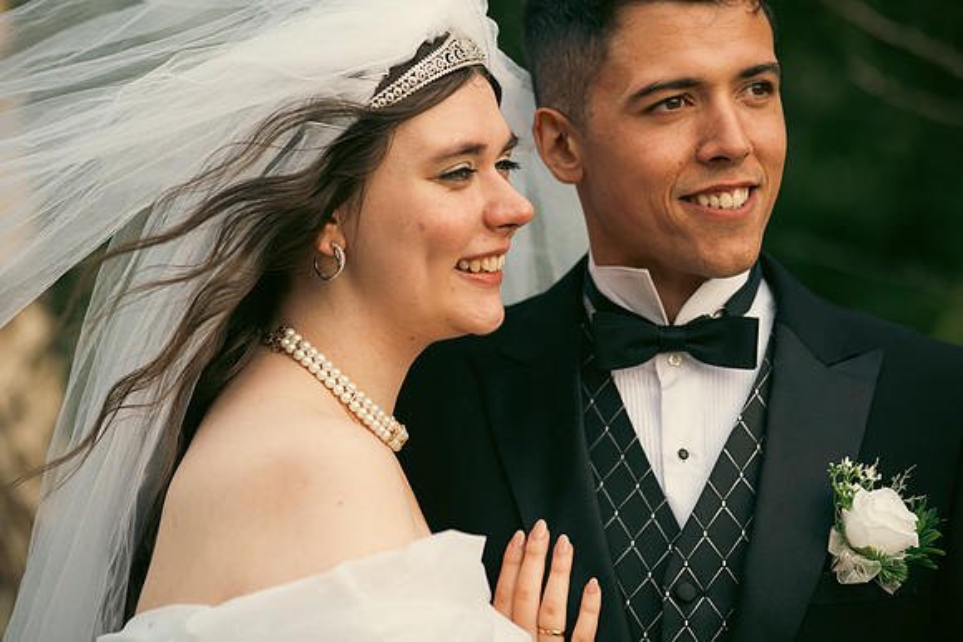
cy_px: 321
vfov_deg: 8.9
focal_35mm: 155
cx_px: 482
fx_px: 4147
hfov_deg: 13.2
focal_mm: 155
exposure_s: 1/200
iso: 320
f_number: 3.5
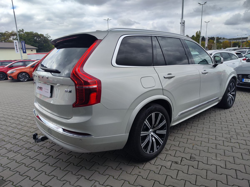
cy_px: 94
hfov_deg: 73.9
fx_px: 166
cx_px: 125
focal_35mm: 23
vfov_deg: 58.9
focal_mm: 7.01
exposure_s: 1/568
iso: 50
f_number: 1.69
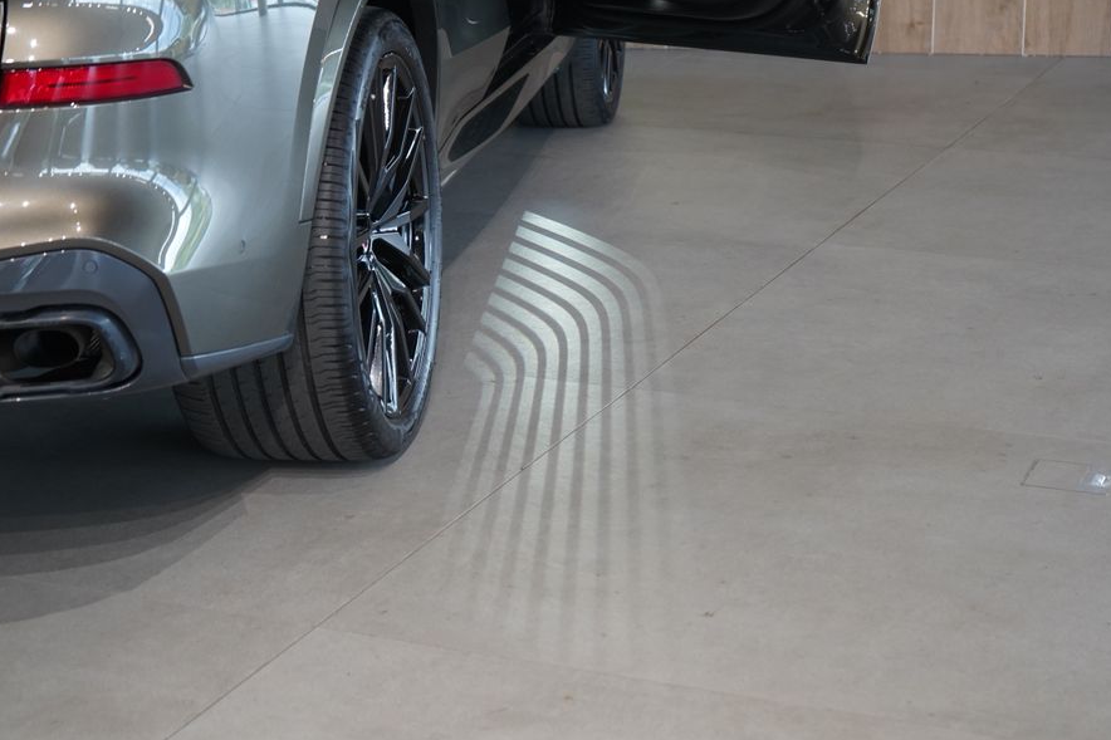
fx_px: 2252
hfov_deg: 27.7
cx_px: 603
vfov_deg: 18.7
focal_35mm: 73
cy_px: 376
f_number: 5.6
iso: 2000
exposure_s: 1/160
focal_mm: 63
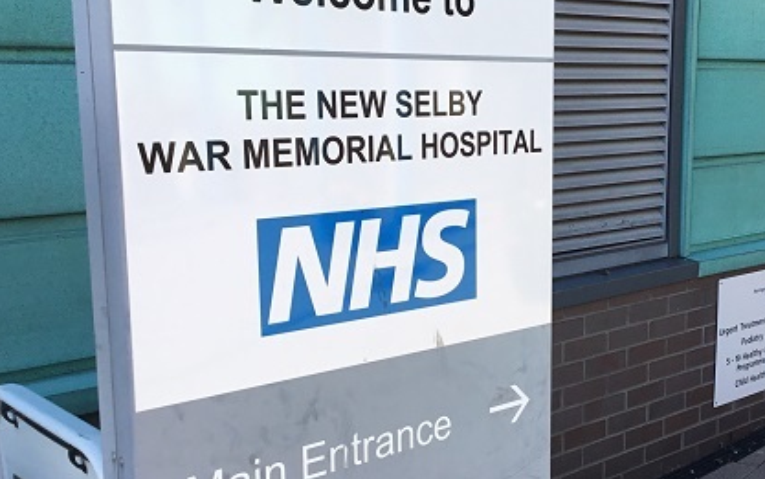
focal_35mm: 52
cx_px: 512
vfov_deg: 24.9
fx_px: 1085
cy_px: 273
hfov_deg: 38.4
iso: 25
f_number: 2.4
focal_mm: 3.3
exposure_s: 1/399
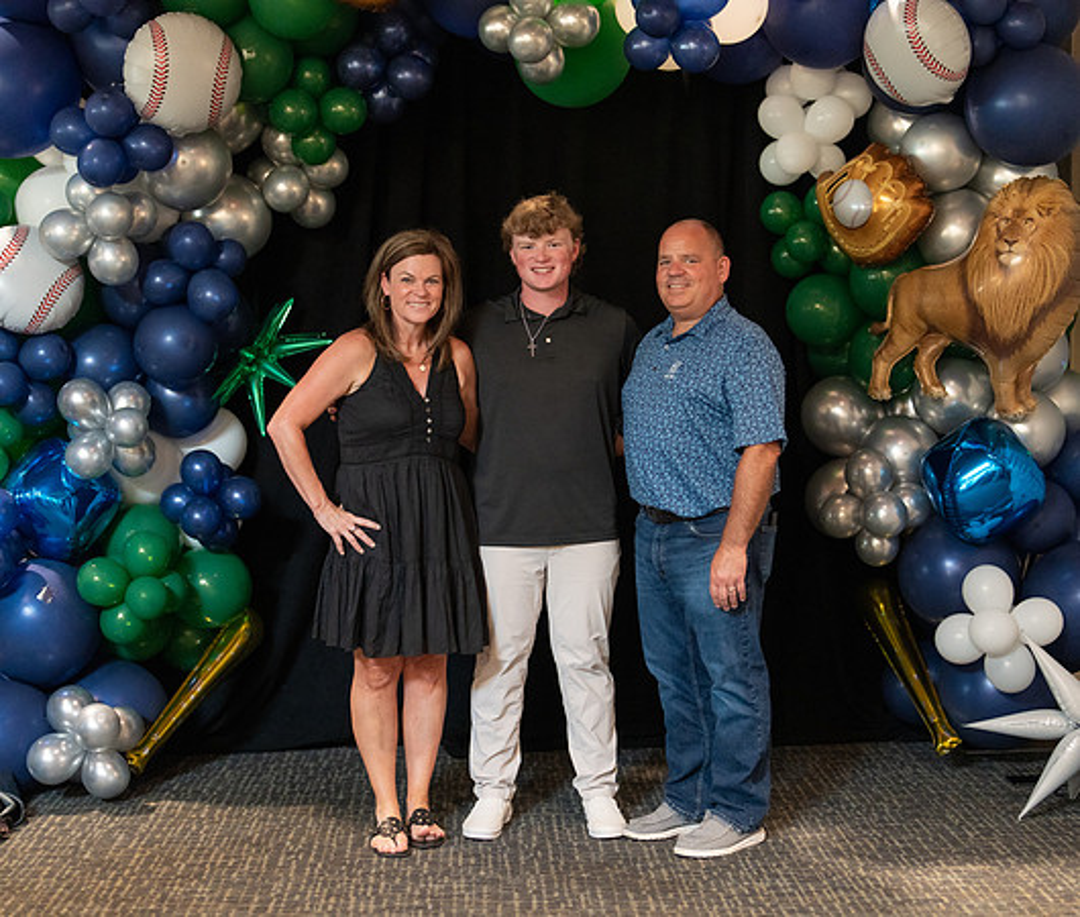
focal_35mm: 58
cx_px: 543
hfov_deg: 31.5
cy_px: 458
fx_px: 1914
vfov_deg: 26.9
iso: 1600
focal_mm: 50
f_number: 1.2
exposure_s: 1/320
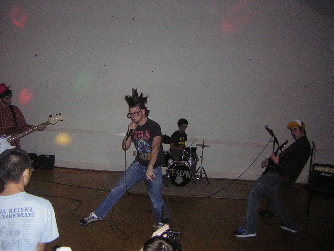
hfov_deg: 51.4
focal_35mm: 36
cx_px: 167
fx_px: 347
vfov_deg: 39.7
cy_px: 126
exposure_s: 1/60.1
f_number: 2.6
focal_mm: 4.7
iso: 200
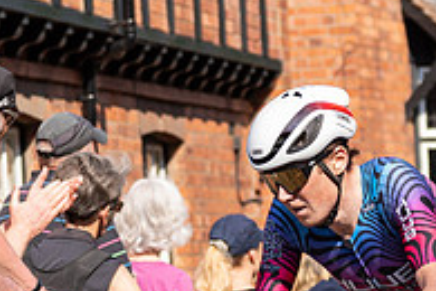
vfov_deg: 5.2
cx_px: 253
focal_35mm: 266
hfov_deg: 7.7
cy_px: 156
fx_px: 3221
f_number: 2.8
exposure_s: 1/1250
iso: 100
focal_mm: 57
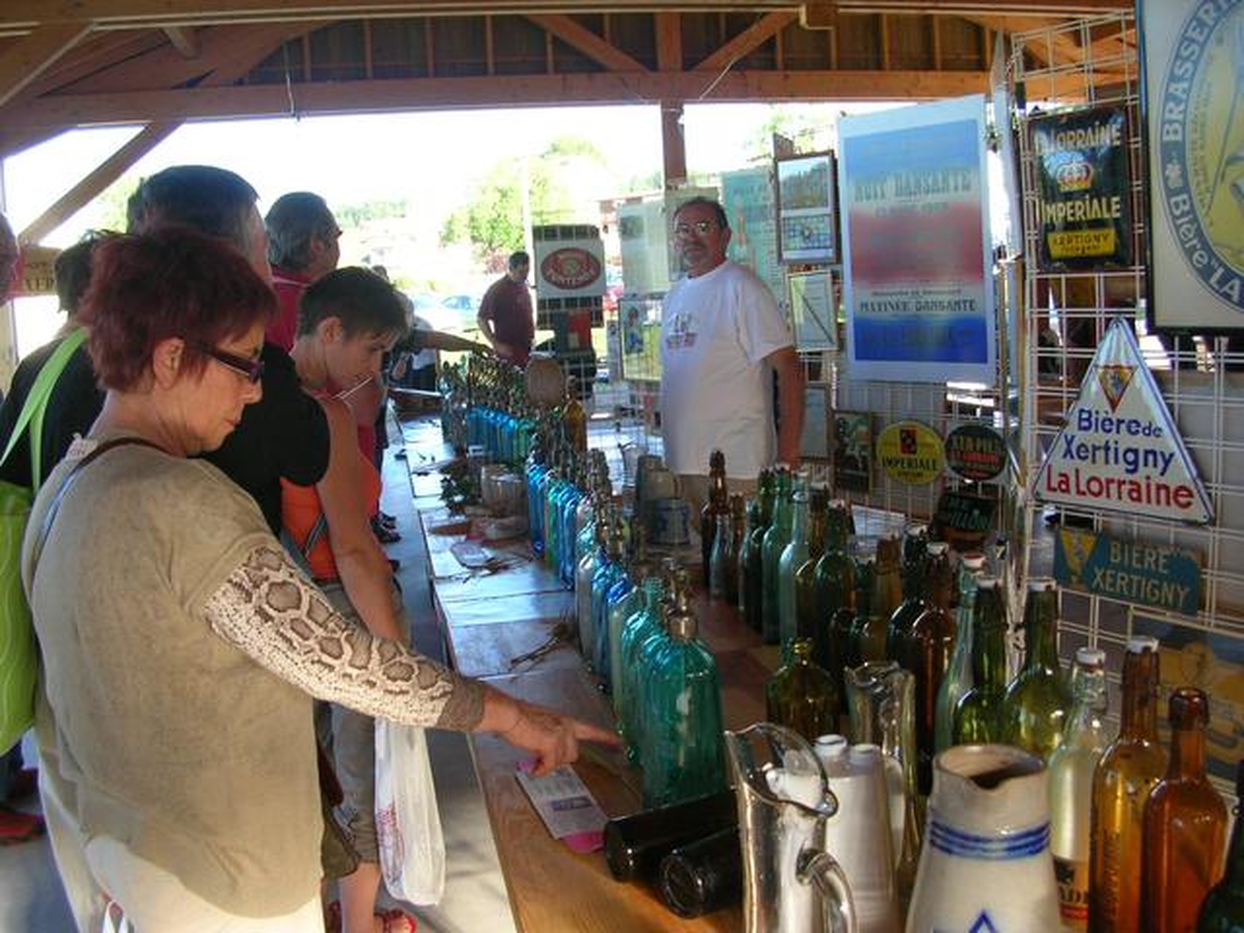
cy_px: 466
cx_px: 622
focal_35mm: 35
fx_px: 1258
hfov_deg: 52.6
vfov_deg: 40.7
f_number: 2.8
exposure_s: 1/71.2
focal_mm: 5.8
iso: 50
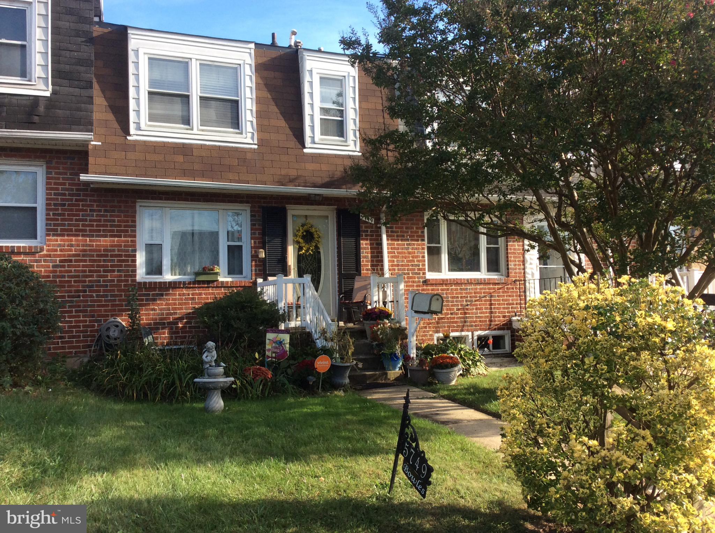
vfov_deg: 44.0
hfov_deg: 56.9
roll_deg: +3.3
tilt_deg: +4.1
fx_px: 660
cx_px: 358
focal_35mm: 32
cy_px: 266
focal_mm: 3.3
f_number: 2.4
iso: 32
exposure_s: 1/392
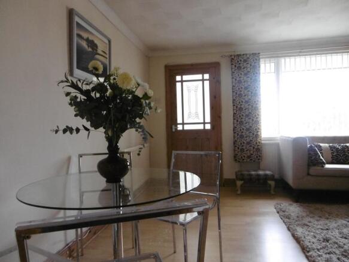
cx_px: 174
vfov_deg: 56.8
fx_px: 242
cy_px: 131
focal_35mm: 24
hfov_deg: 71.6
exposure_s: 1/60
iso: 400
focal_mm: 4.3
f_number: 3.1
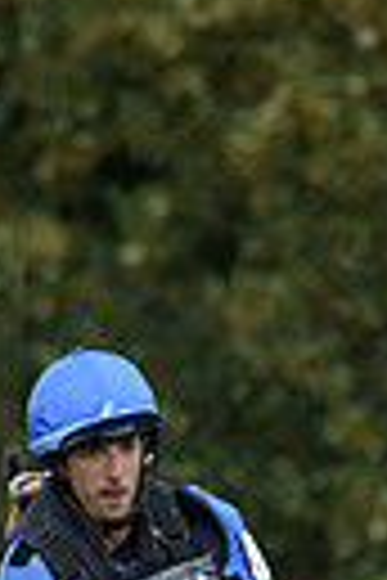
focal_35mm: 1805
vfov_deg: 1.1
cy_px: 1160
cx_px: 189
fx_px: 29103
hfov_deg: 0.8
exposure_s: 1/1000
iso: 800
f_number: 7.1
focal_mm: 400
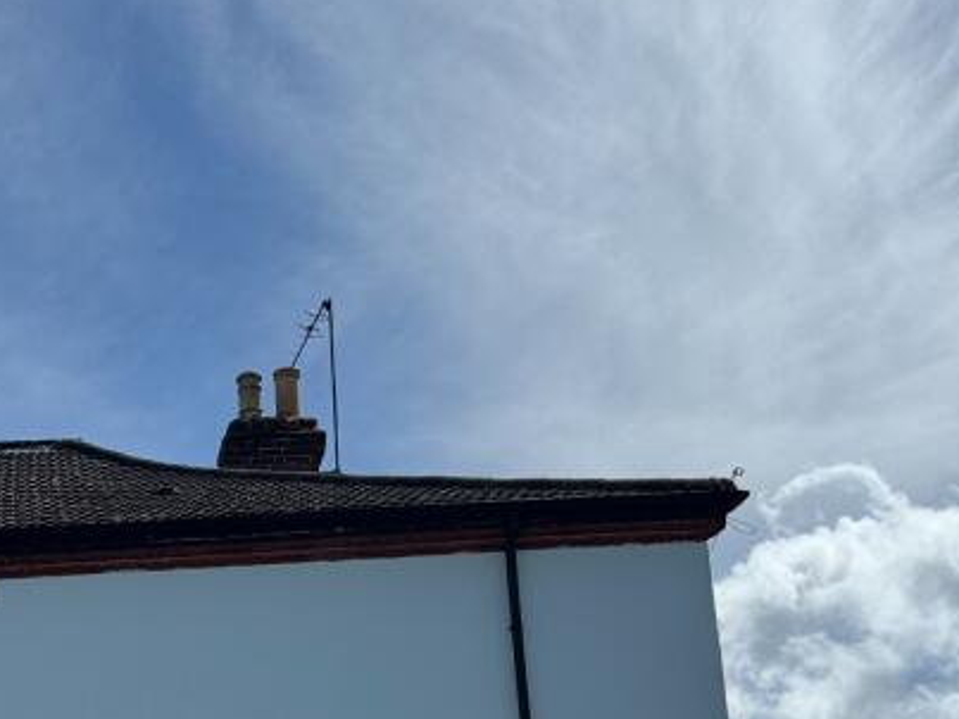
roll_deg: +1.8
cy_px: 786
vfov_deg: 22.7
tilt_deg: +12.0
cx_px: -52
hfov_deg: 29.1
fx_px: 1689
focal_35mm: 61
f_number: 1.78
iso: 80
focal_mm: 6.76
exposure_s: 1/9009
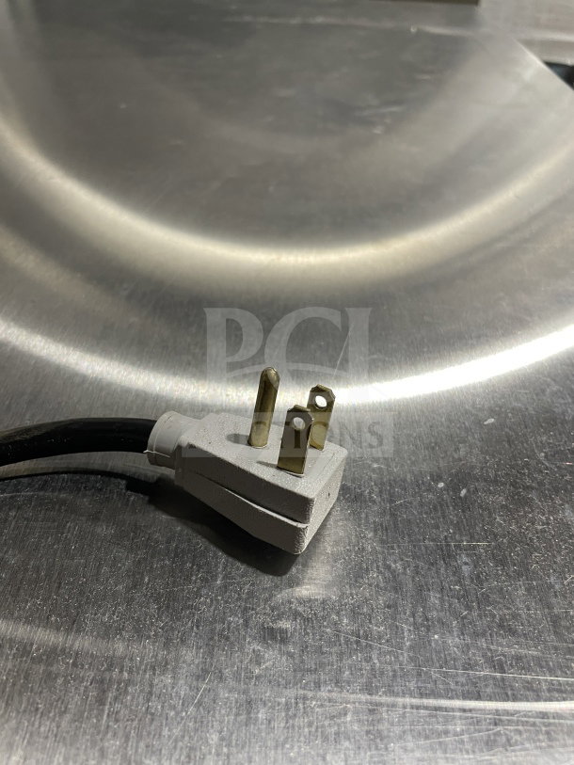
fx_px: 575
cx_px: 287
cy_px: 382
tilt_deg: -39.3
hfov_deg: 53.1
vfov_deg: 67.3
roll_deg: -2.5
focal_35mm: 26
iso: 125
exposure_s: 1/85
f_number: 1.6
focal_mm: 4.2
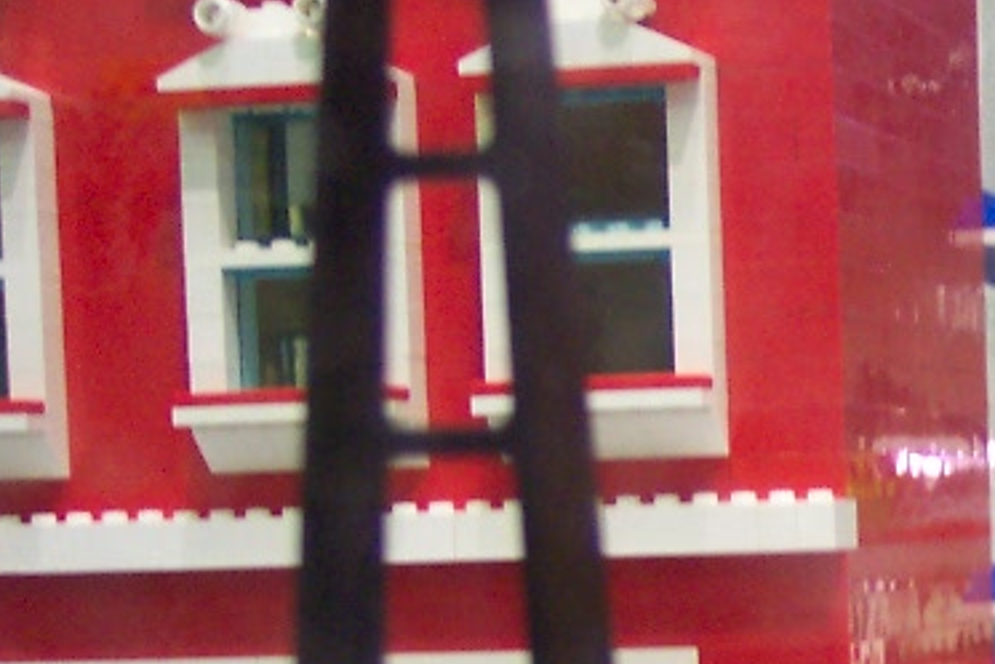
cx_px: 1371
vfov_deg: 12.3
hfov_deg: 17.2
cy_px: 699
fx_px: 3041
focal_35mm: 110
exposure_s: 1/20
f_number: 2.8
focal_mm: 8
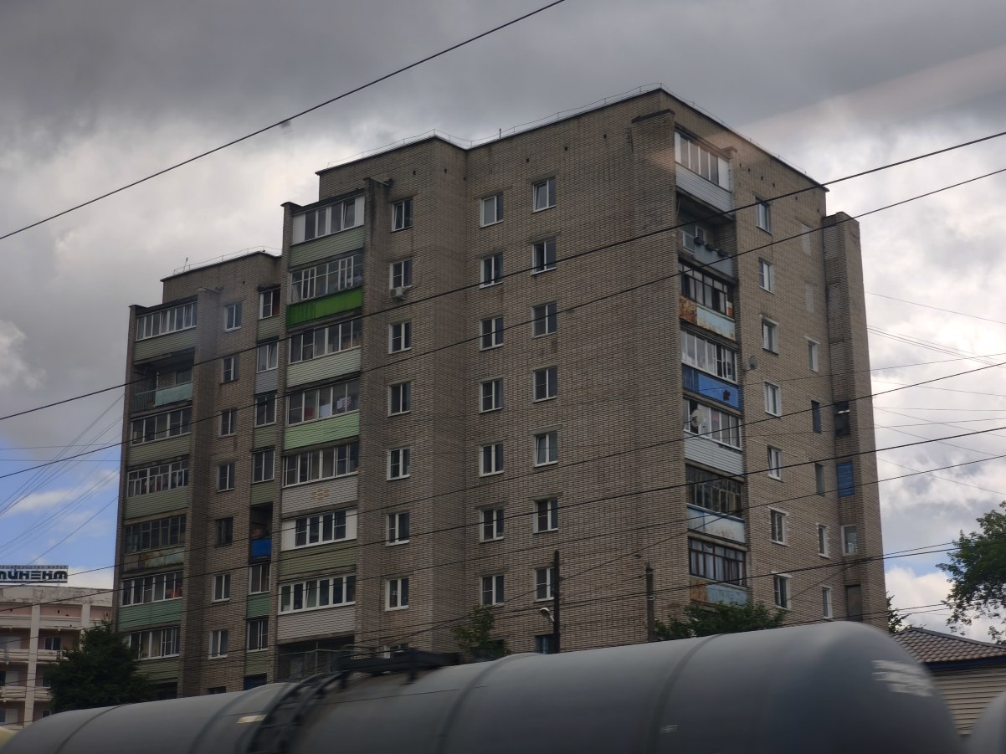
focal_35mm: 50
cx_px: 503
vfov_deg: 29.1
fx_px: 1453
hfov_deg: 38.2
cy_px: 377
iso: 50
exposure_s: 1/162
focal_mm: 7.1
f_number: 1.9
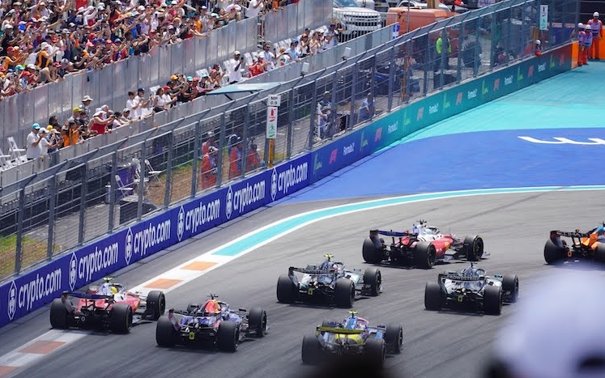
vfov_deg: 3.0
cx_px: 238
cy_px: 174
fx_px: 7206
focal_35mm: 437
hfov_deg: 4.8
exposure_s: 1/500
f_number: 5.6
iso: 100
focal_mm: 267
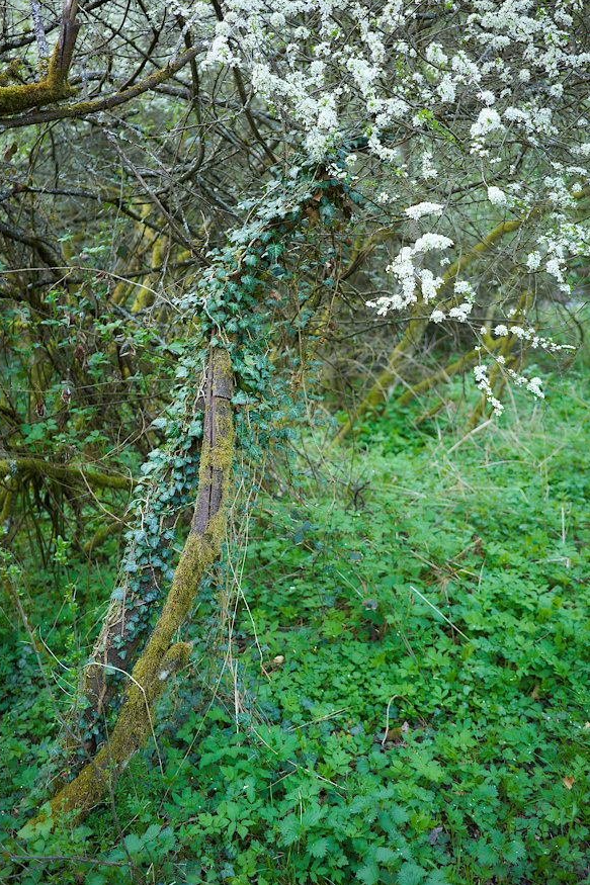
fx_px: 885
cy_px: 432
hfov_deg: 36.9
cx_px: 288
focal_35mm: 36
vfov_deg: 53.1
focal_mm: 35
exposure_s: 1/13
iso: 100
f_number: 2.8
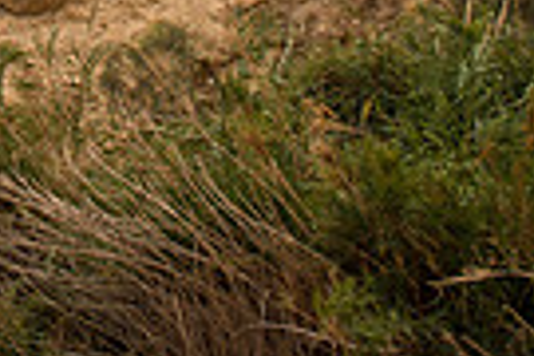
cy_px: -382
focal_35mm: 103
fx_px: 1528
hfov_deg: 17.5
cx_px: -297
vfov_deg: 11.7
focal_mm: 24
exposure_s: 1/2000
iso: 200
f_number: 2.8
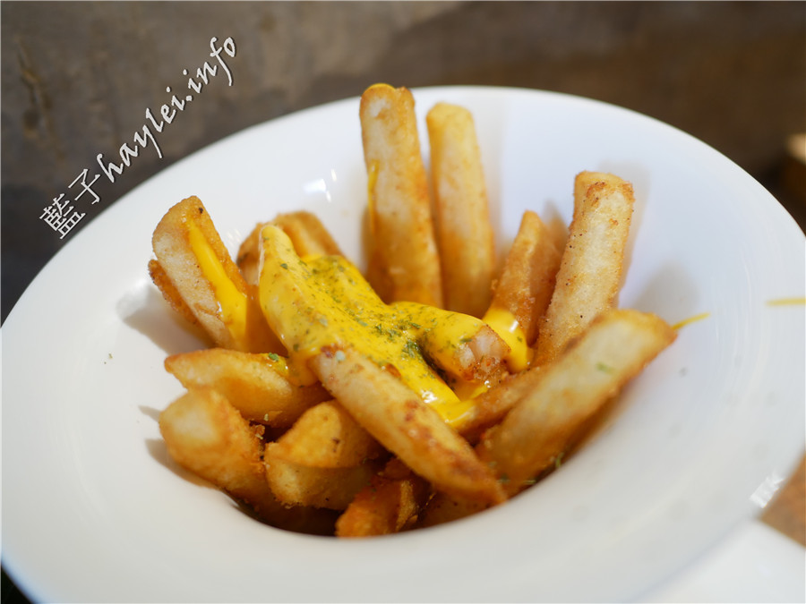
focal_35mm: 30
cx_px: 403
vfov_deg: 46.8
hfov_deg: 60.0
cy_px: 302
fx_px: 699
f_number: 1.7
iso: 400
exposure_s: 1/60
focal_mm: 15
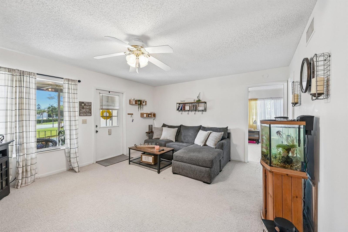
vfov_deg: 81.2
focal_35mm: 14
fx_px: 135
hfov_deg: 104.3
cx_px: 174
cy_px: 116
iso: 3200
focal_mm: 14
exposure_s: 1/50
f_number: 8
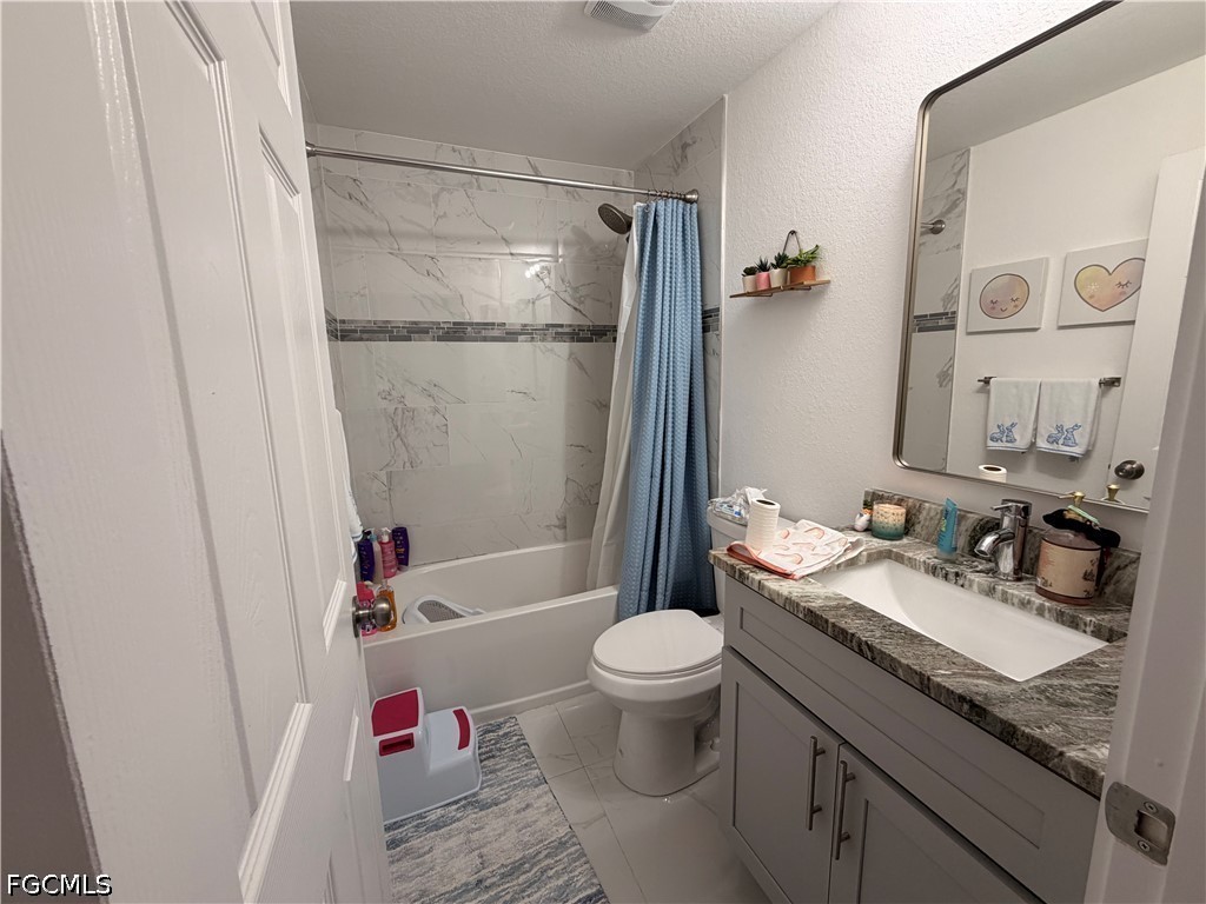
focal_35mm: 14
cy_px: 452
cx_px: 603
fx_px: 488
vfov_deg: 85.7
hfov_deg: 102.1
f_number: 2.2
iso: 125
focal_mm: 2.22
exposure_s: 1/120
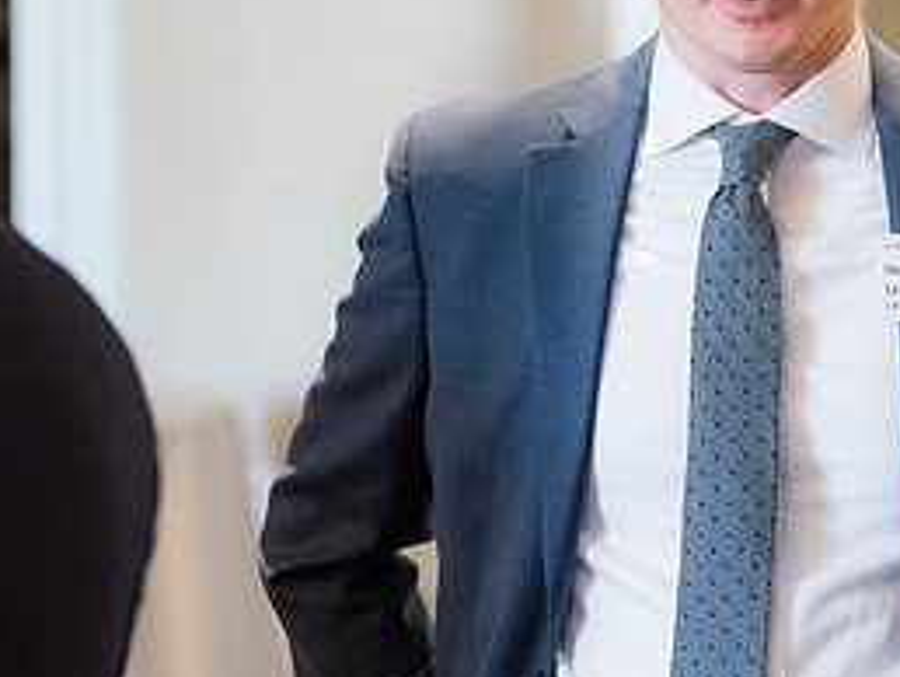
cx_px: 778
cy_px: 145
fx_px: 6740
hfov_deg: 7.6
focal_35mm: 259
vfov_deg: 5.7
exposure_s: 1/125
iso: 6400
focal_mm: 120
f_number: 2.8
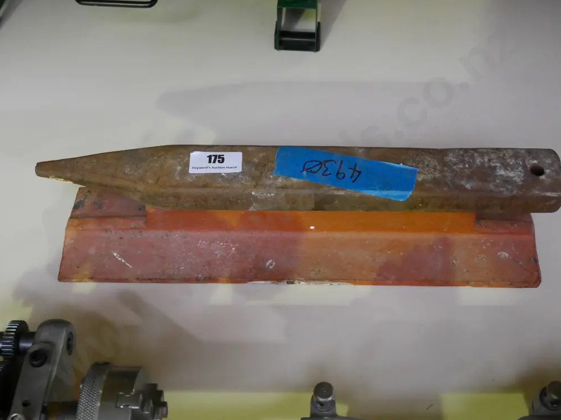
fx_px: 729
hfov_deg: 42.1
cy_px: 208
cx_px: 283
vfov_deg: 32.2
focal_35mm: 45
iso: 3200
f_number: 4.8
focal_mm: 22
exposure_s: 1/20
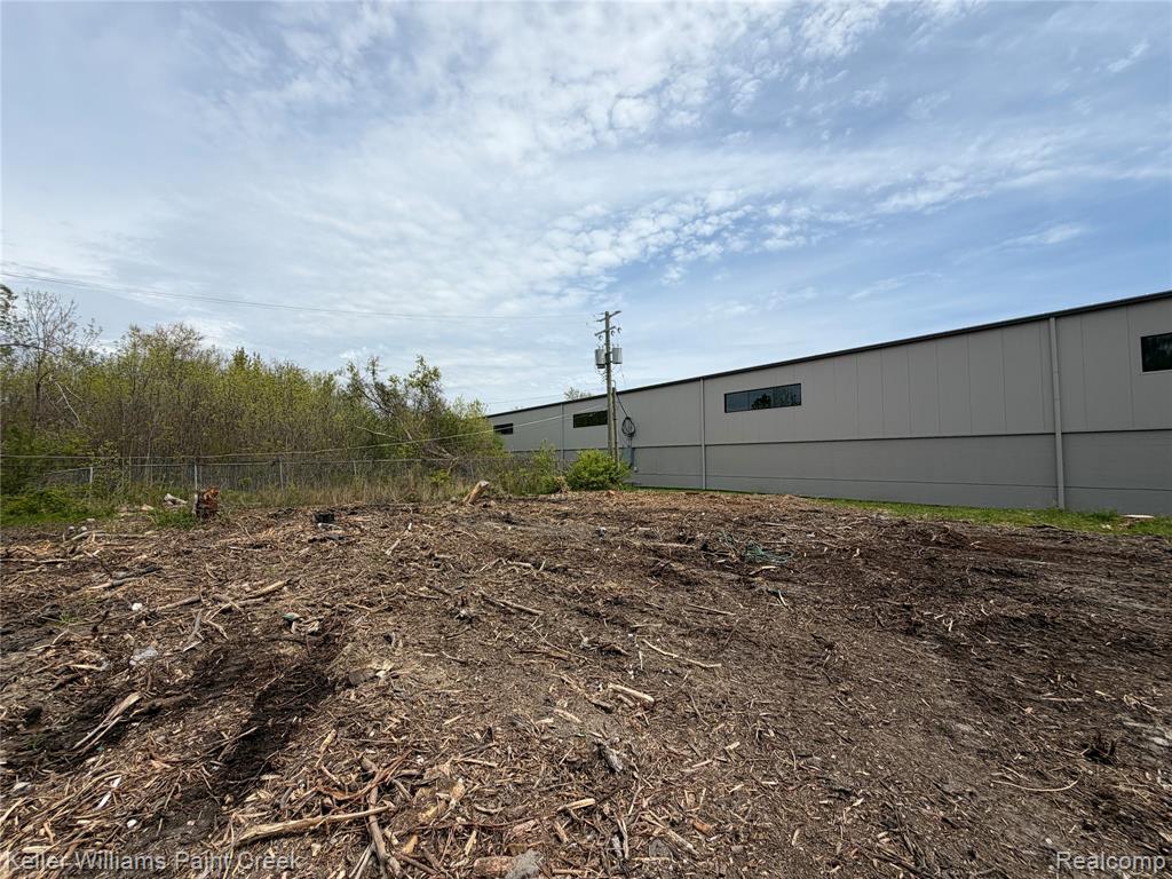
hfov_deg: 102.1
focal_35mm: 14
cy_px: 440
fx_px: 474
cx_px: 586
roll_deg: -0.2
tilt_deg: +2.9
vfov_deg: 85.7
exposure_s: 1/1431
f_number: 2.2
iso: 25
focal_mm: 2.22
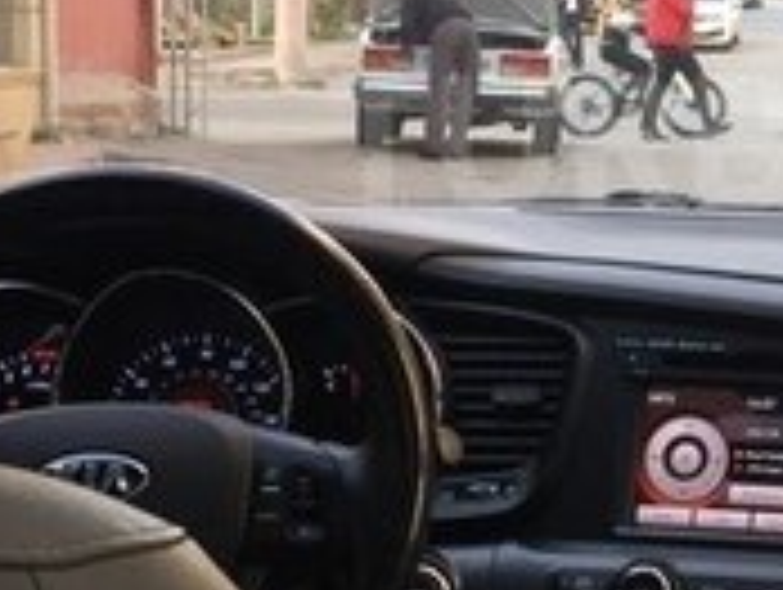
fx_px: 2492
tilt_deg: -3.2
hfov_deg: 17.4
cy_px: 142
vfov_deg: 13.4
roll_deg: -1.4
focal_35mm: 110
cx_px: 788
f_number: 2.2
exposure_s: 1/50
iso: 32
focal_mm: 4.15
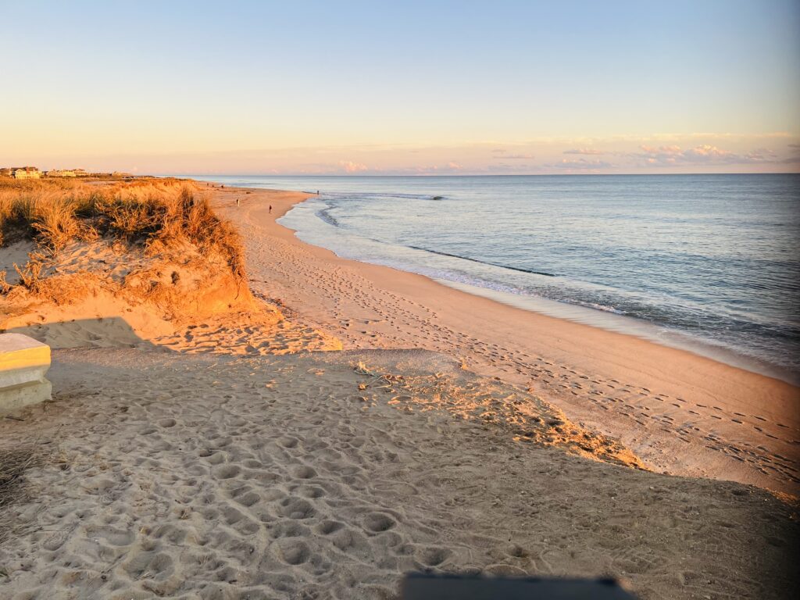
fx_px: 601
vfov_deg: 53.1
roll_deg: +0.3
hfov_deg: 67.3
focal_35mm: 26
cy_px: 300
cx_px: 400
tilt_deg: -12.4
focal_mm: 5.7
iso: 50
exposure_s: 1/572
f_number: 1.5
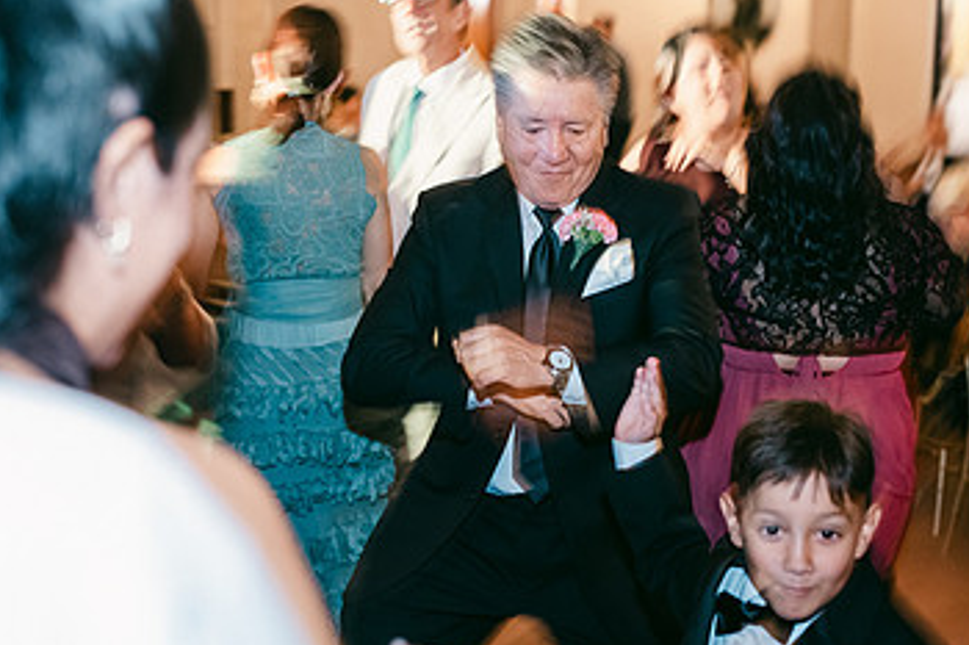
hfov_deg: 34.5
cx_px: 460
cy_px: 331
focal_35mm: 58
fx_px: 1560
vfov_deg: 23.4
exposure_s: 1/15
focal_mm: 35
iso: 1600
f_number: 2.5
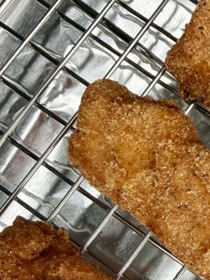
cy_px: 292
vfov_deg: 23.8
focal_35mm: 78
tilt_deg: -81.0
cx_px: 306
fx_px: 631
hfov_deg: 17.2
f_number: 2.2
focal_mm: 2.22
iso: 50
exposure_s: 1/507
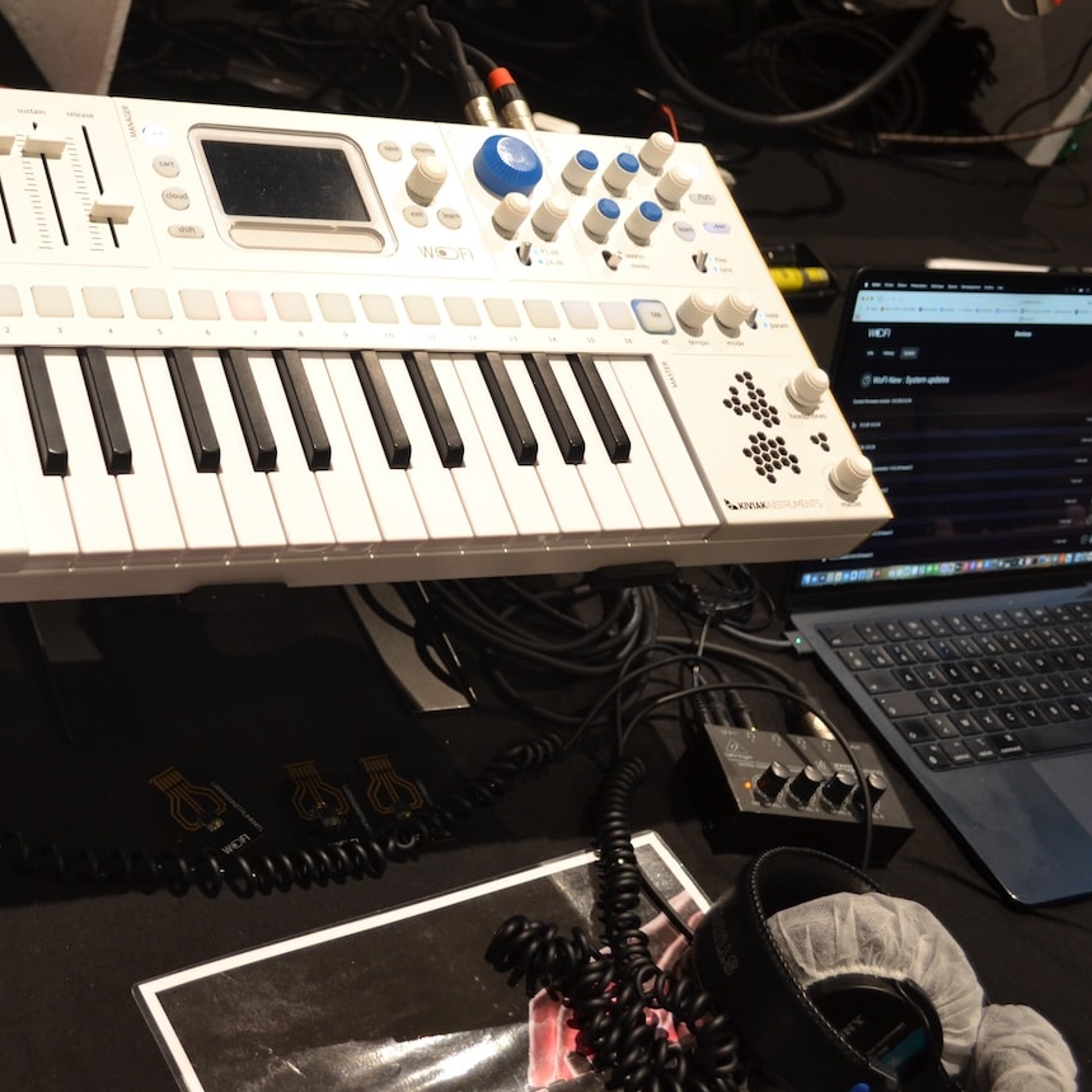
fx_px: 1749
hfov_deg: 33.6
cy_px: 470
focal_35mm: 49
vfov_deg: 34.6
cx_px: 203
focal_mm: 22
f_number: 3.8
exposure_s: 1/20
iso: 400
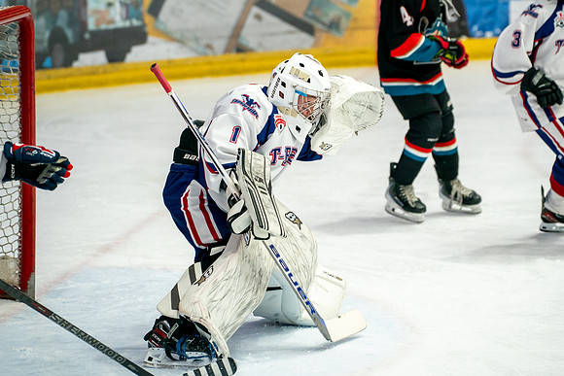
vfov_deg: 6.3
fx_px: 3399
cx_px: 306
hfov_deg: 9.5
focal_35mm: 217
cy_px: 134
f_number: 3.2
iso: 2500
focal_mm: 150
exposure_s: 1/800
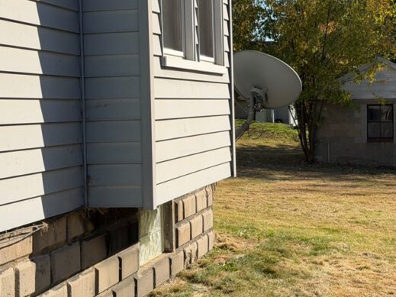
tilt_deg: -0.8
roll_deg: +1.5
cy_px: 115
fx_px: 846
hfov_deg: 26.3
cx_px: 244
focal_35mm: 74
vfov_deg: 19.9
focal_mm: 6.76
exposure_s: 1/4587
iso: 64
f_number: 1.78
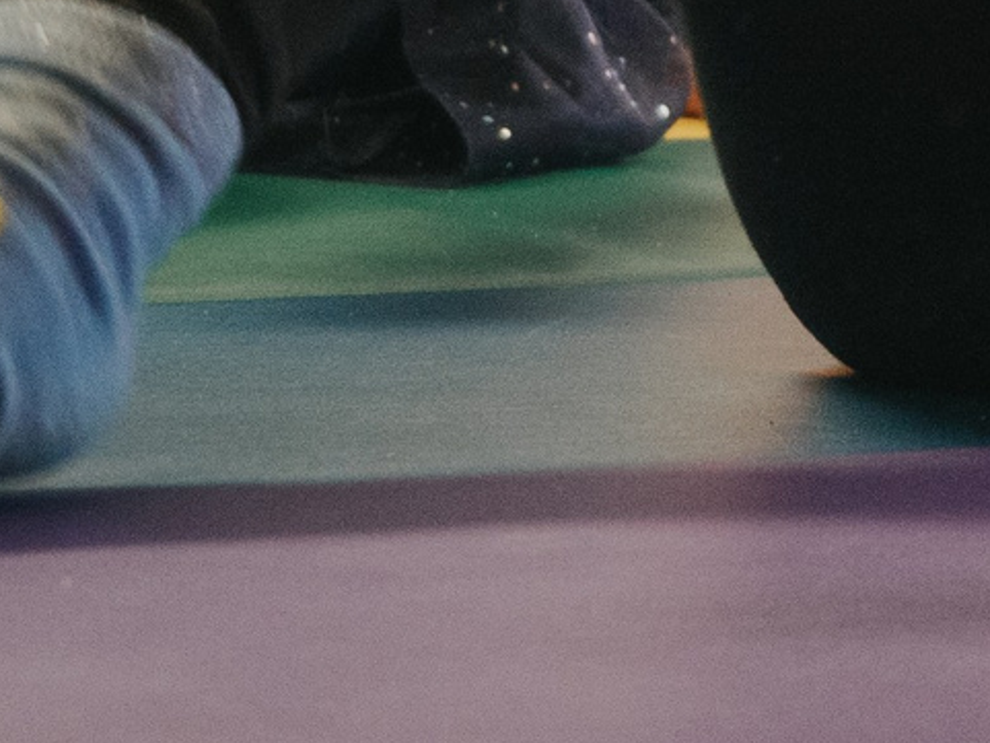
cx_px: 1704
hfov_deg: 7.3
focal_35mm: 266
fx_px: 7609
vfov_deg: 5.6
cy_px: -257
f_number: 2.8
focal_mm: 25
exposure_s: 1/200
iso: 800
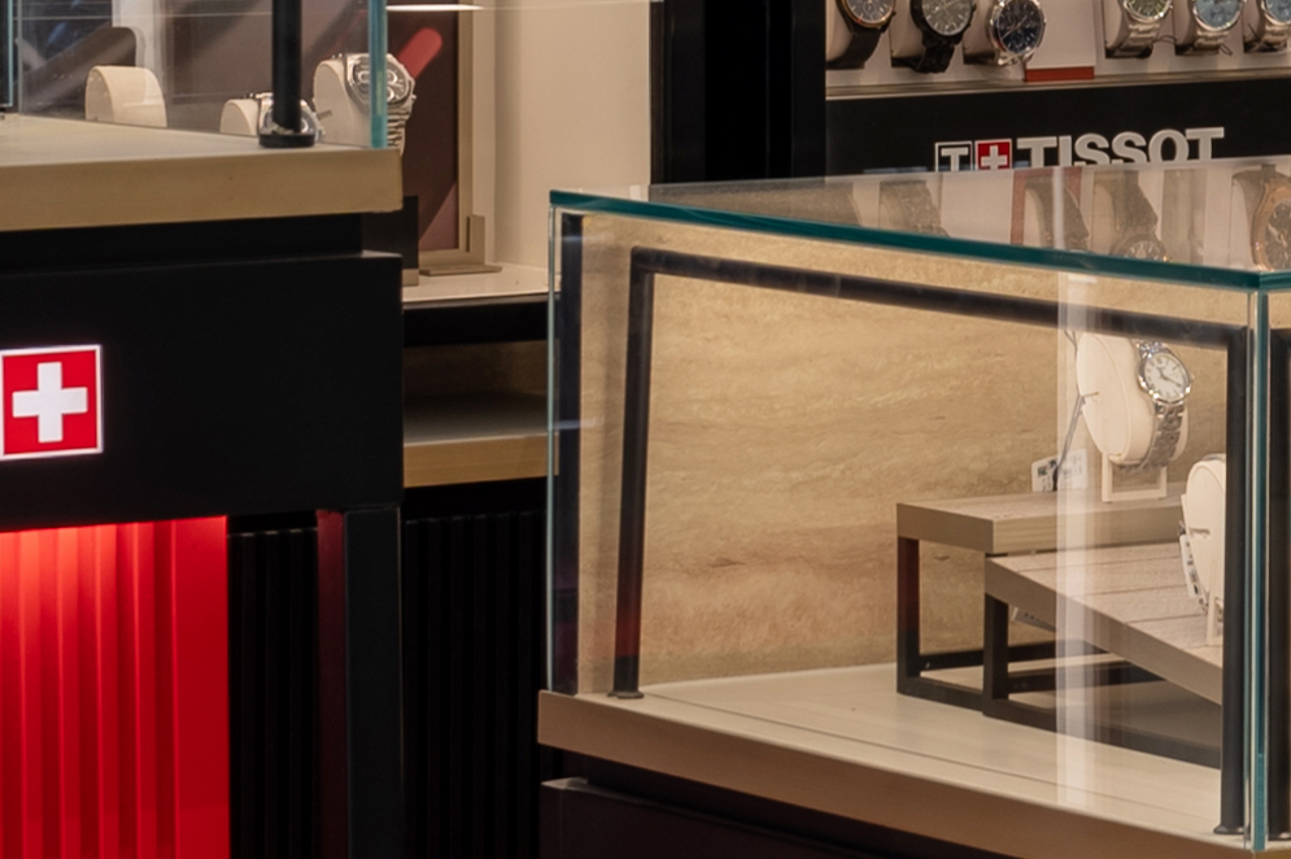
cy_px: -40
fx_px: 7382
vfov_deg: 6.6
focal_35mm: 206
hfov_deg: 9.8
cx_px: 1798
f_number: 10
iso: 100
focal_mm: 34
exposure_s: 1/20
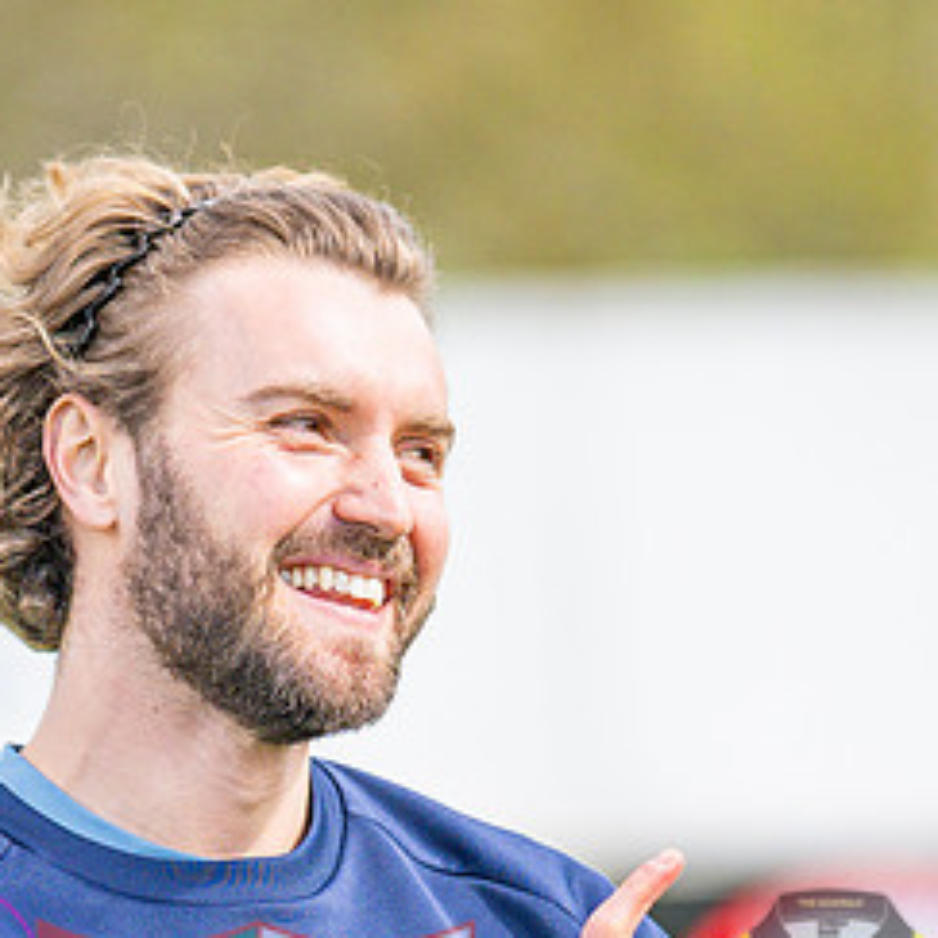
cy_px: 661
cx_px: 84
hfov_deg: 3.1
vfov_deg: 3.1
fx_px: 17076
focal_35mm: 557
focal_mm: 135
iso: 200
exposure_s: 1/4000
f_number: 2
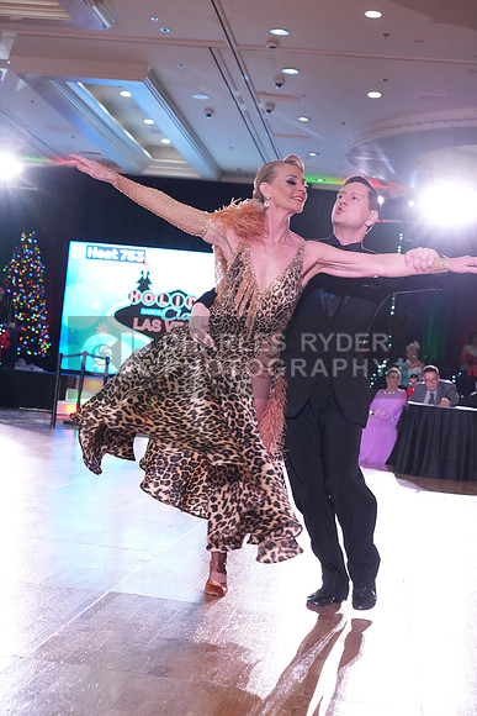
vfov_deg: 35.0
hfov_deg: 23.8
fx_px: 1132
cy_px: 358
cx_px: 238
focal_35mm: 57
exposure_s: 1/320
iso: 5000
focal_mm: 57
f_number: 5
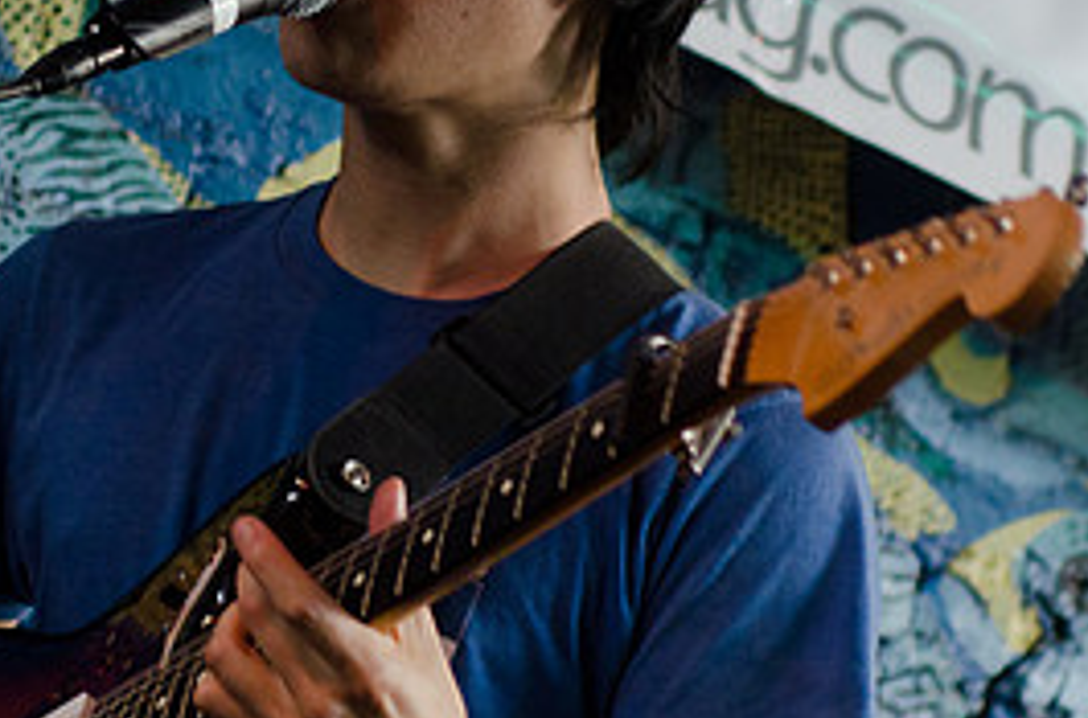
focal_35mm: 230
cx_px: 378
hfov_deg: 9.0
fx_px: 6930
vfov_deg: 5.9
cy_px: 300
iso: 800
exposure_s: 1/80
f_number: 2.8
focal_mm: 70
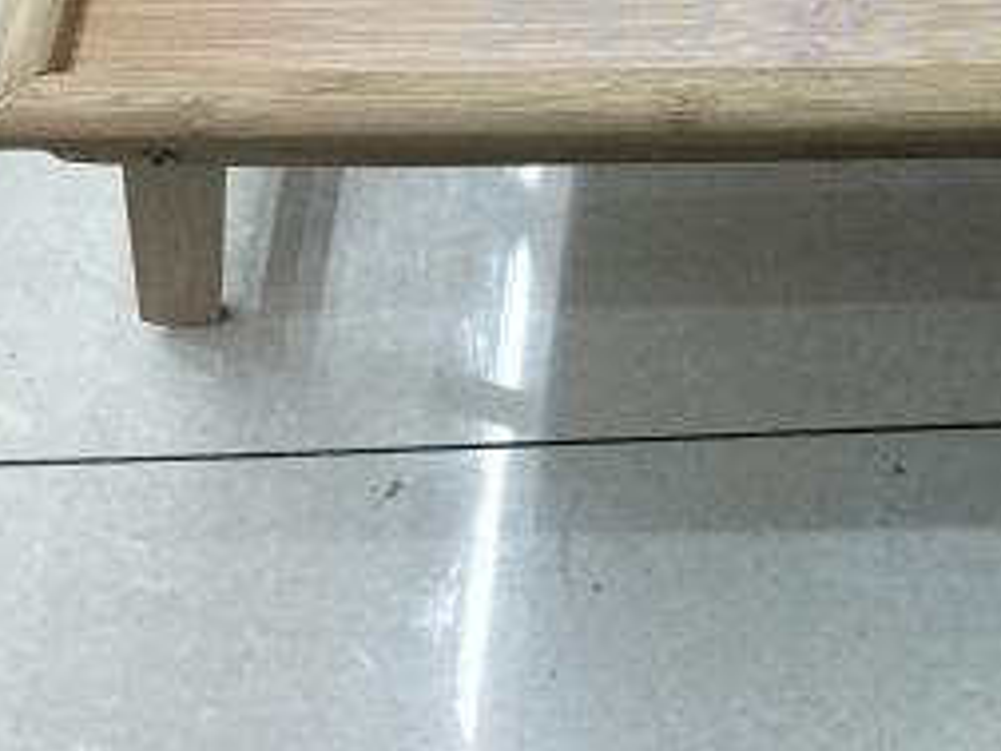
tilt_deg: -64.3
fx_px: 1995
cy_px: -127
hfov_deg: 25.7
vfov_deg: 20.1
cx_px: 1144
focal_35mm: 69
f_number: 2.2
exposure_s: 1/33
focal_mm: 4.15
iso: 64
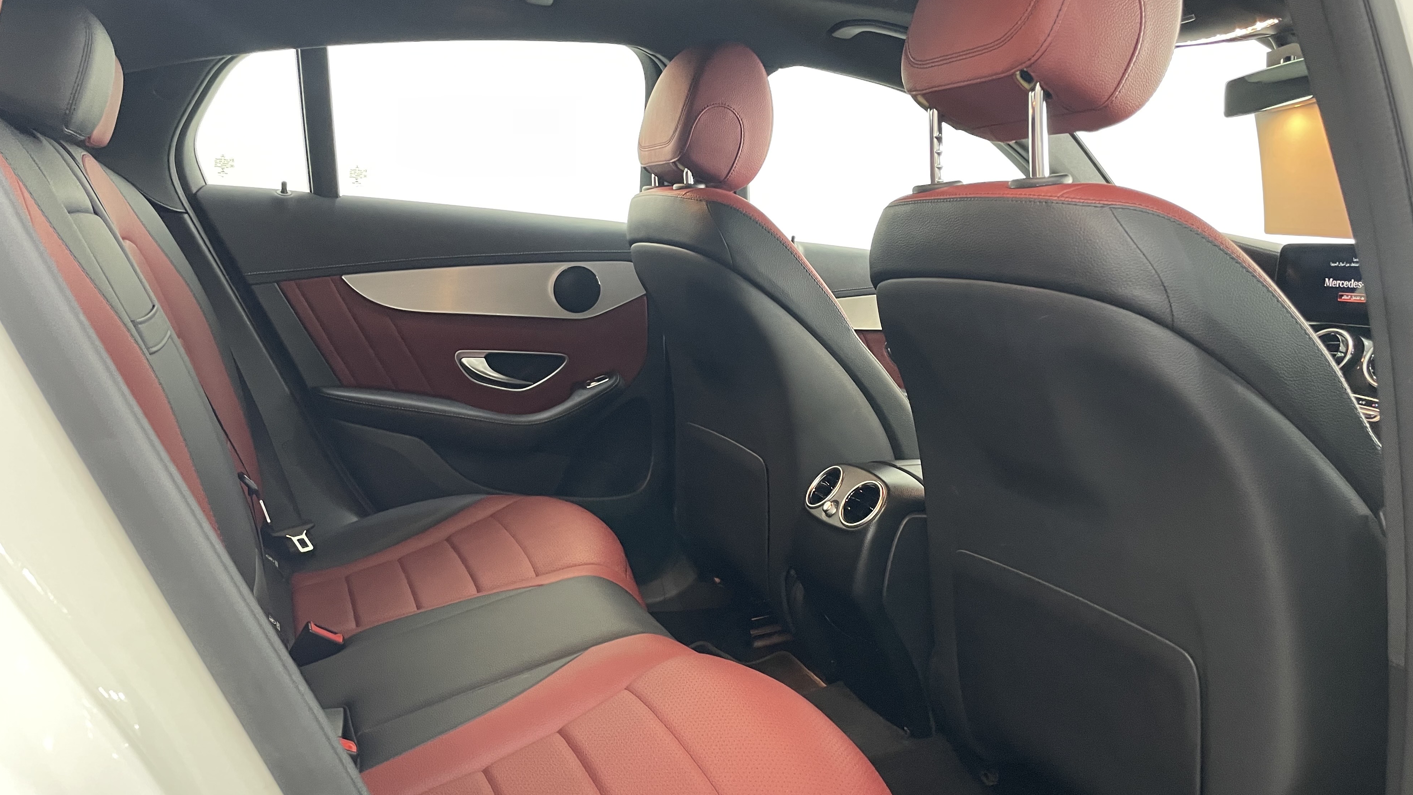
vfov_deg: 40.2
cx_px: 708
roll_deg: -2.7
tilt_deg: -5.6
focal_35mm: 29
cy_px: 380
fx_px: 1087
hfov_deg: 66.1
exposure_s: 1/60
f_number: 1.6
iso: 200
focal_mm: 4.2
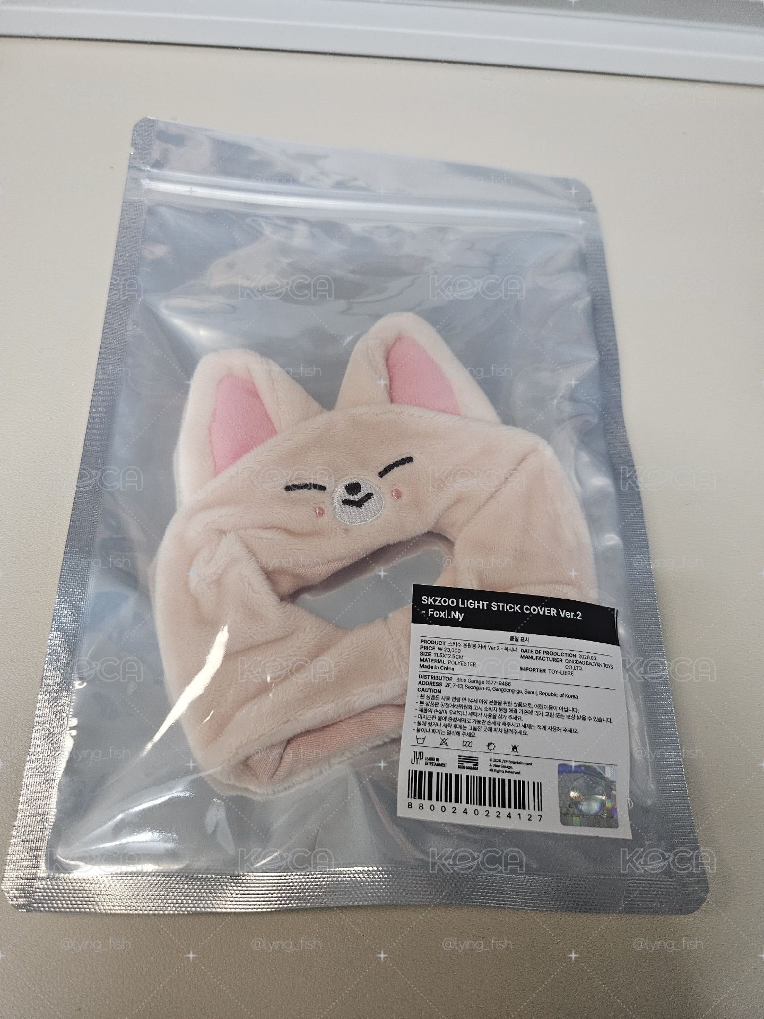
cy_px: 510
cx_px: 382
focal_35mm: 23
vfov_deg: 73.9
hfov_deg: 58.9
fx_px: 677
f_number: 1.8
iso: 800
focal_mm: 5.4
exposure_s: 1/60
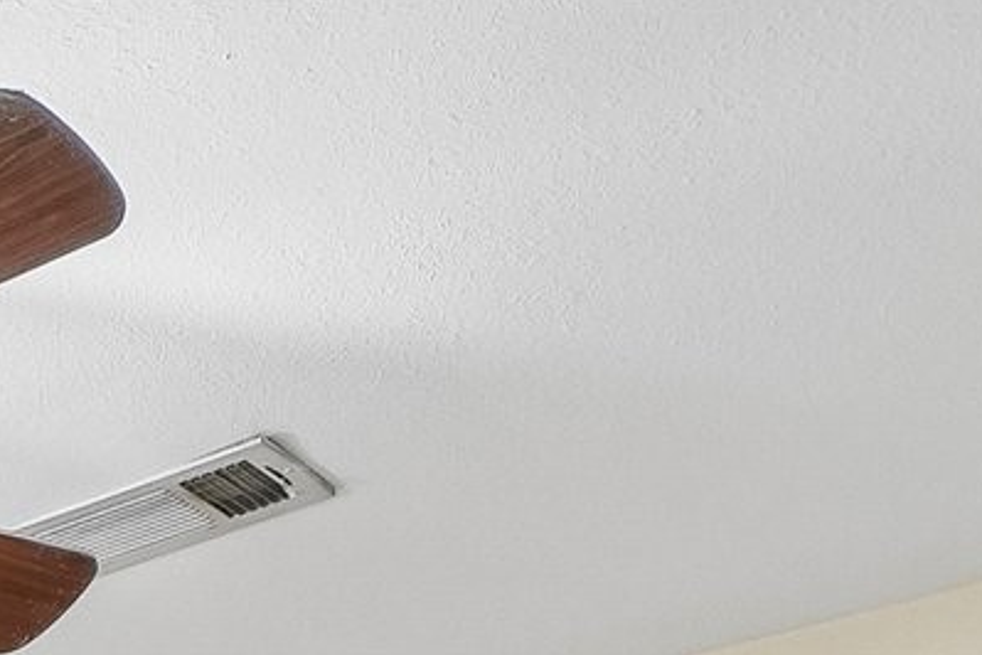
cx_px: -815
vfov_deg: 13.1
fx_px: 2100
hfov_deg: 19.3
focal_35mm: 77
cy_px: 1592
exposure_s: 1/8
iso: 400
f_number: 8
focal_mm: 10
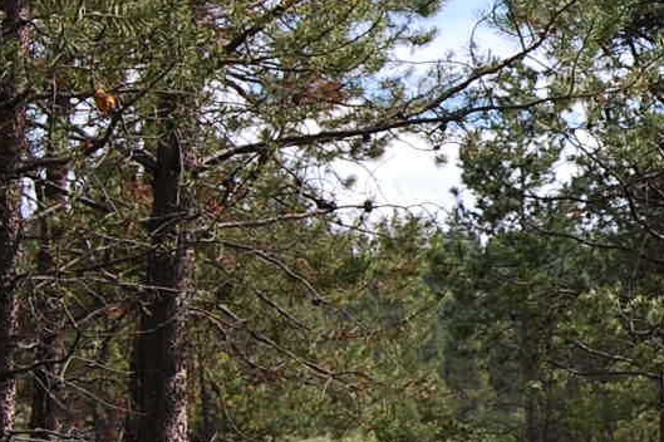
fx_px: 2636
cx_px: 969
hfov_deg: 13.6
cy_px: 108
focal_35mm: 143
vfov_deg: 9.6
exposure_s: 1/200
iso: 100
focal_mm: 26
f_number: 7.1
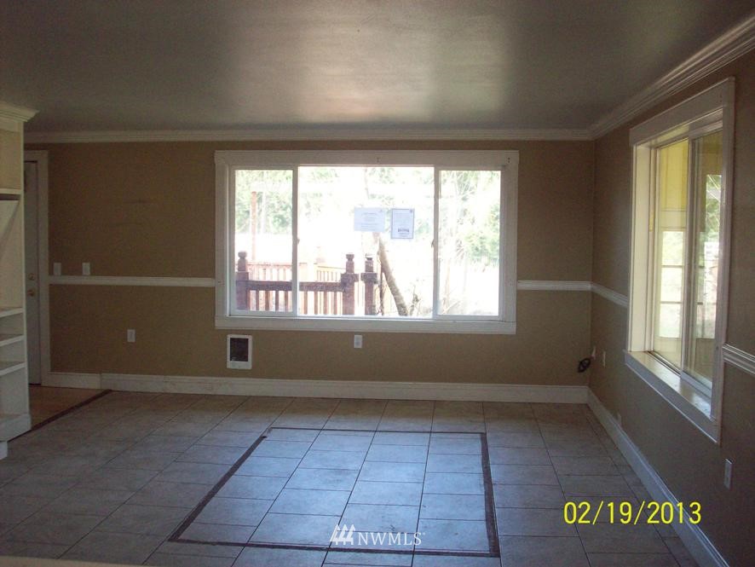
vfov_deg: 38.7
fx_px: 807
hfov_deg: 50.1
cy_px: 284
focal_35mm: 37
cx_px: 378
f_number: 2.8
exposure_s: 1/73.2
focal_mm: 6.2
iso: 200
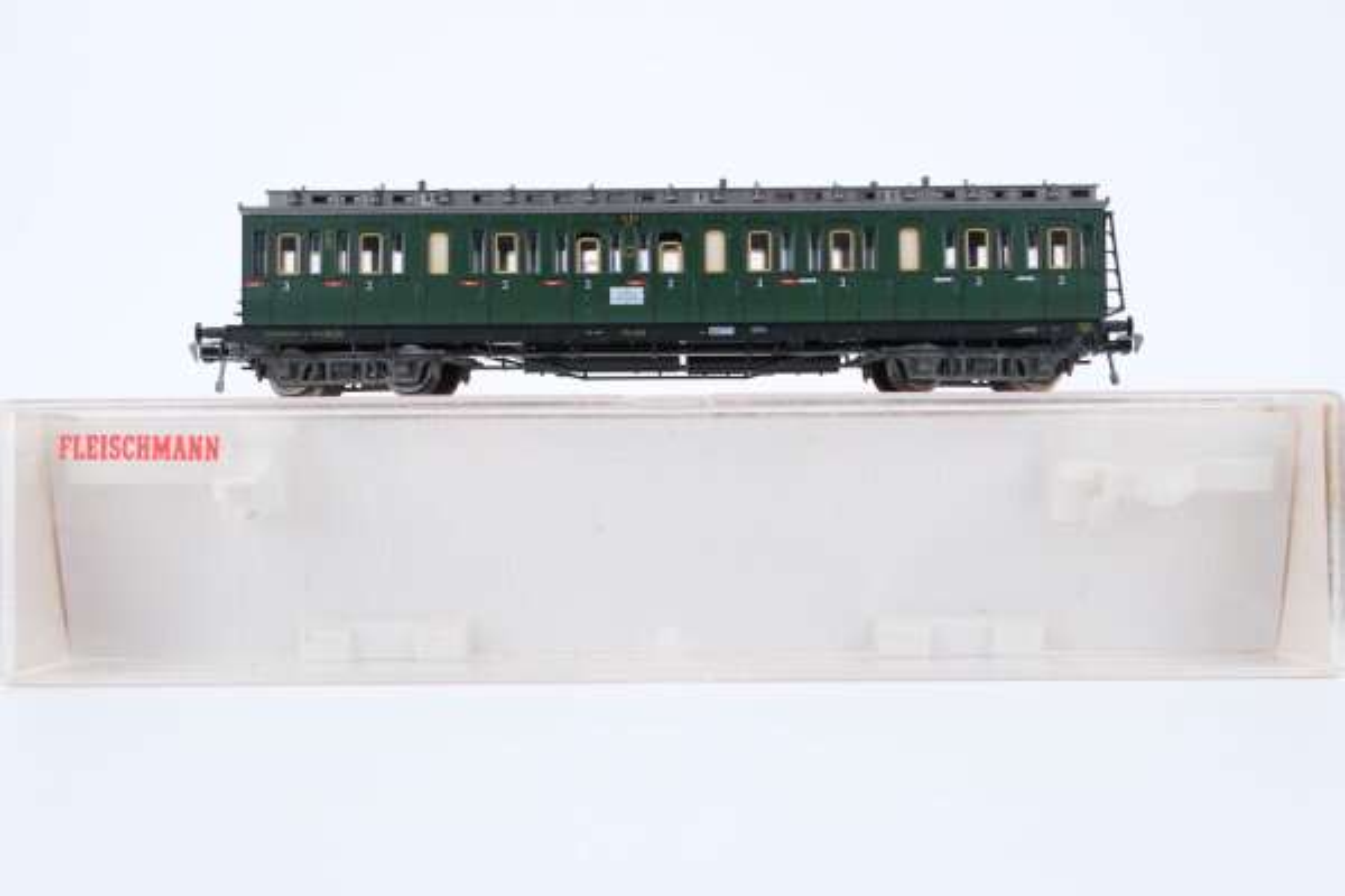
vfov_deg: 29.9
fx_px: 1681
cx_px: 672
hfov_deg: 43.6
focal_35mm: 45
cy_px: 448
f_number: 10
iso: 640
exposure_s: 1/125
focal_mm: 30
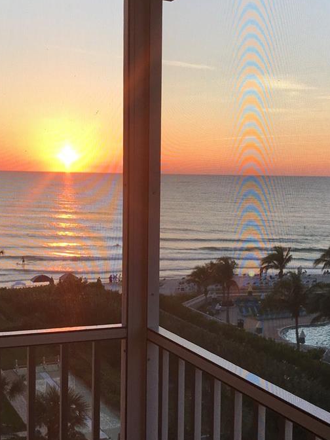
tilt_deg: -3.8
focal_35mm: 50
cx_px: 160
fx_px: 636
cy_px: 218
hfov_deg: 29.1
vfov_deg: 38.2
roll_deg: -1.4
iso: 20
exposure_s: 1/425
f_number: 1.8
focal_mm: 3.99
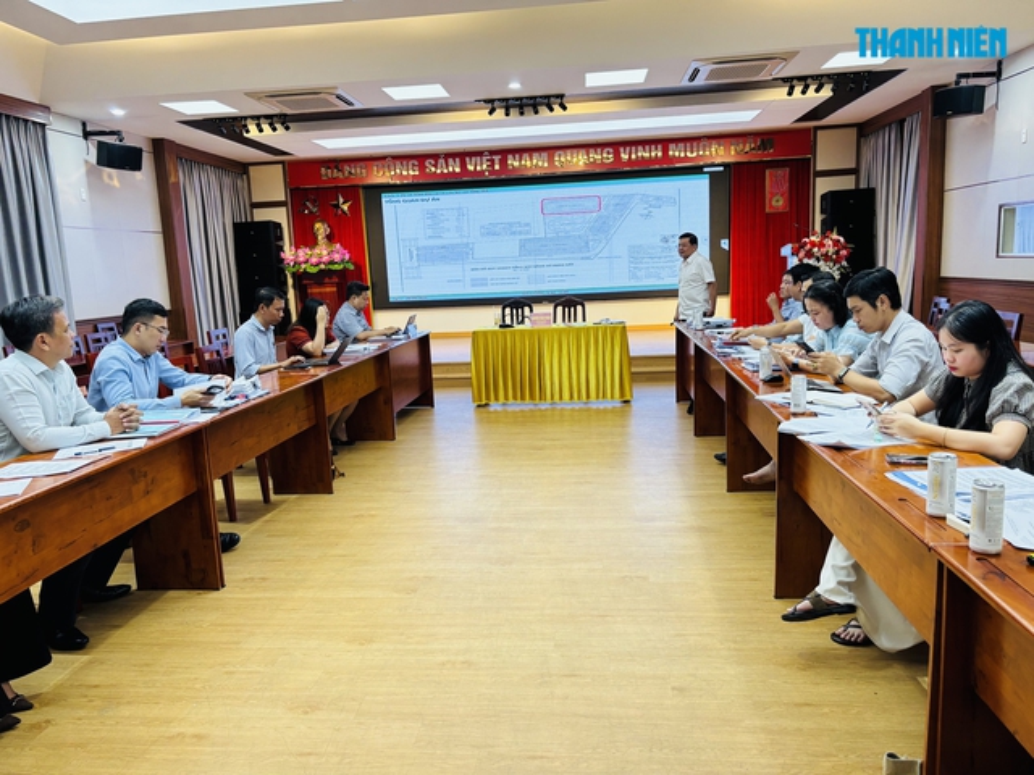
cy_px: 388
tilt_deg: -9.5
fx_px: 777
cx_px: 517
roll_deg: +2.6
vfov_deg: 53.1
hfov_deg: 67.3
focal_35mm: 26
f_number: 1.6
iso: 80
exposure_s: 1/100
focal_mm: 5.96
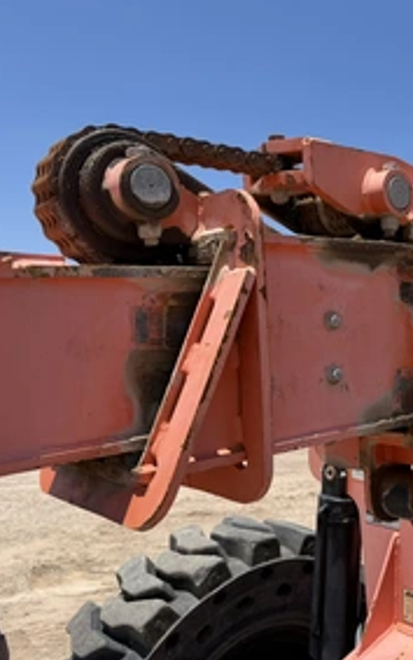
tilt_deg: +2.7
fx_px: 648
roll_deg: +0.1
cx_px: 366
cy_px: 338
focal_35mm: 36
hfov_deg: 33.6
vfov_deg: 54.0
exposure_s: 1/4673
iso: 80
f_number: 1.78
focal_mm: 6.76
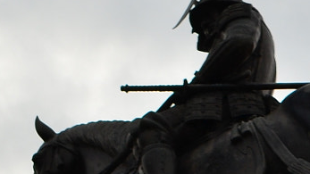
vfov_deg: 8.1
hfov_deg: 13.9
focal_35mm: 148
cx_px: -99
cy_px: -4
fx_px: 1216
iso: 140
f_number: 5.6
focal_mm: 16
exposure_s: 1/320
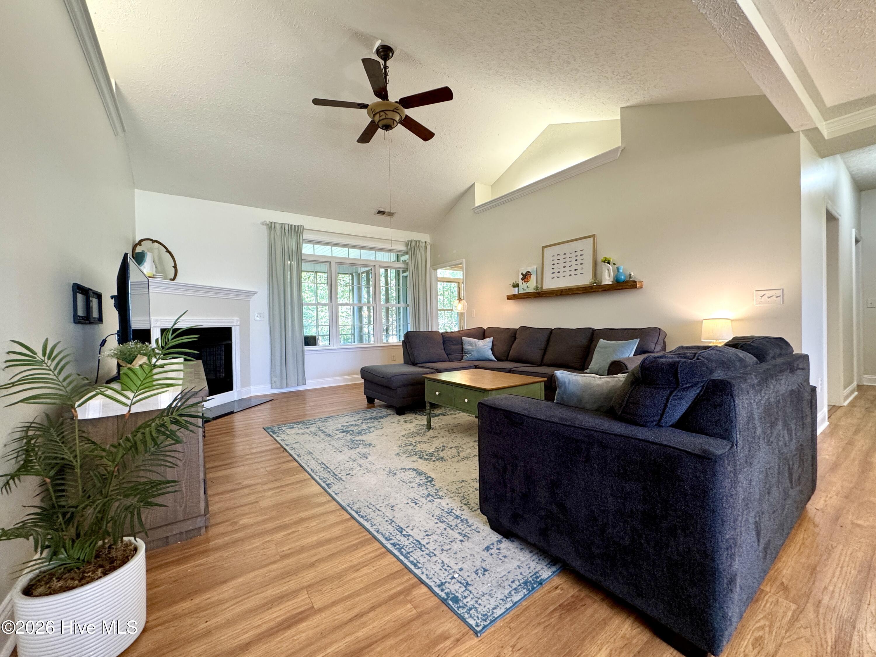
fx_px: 354
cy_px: 328
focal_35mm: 14
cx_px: 438
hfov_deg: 102.1
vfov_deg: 85.6
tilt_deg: -1.6
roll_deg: +0.9
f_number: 2.2
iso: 200
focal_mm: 2.22
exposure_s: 1/60
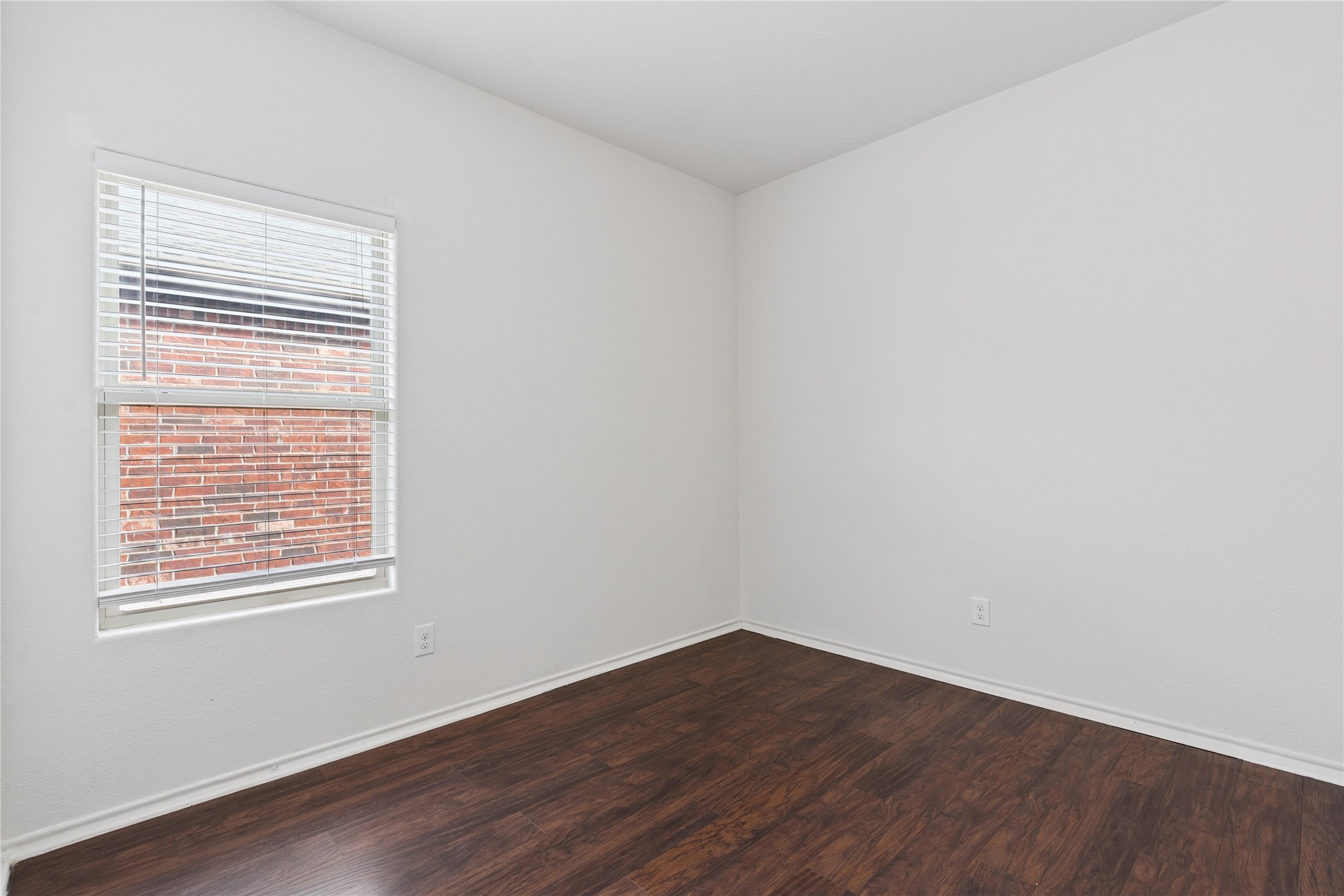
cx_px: 672
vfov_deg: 73.7
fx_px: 597
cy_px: 448
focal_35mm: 16
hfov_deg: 96.7
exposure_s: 1/5
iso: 200
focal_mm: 16
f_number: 8
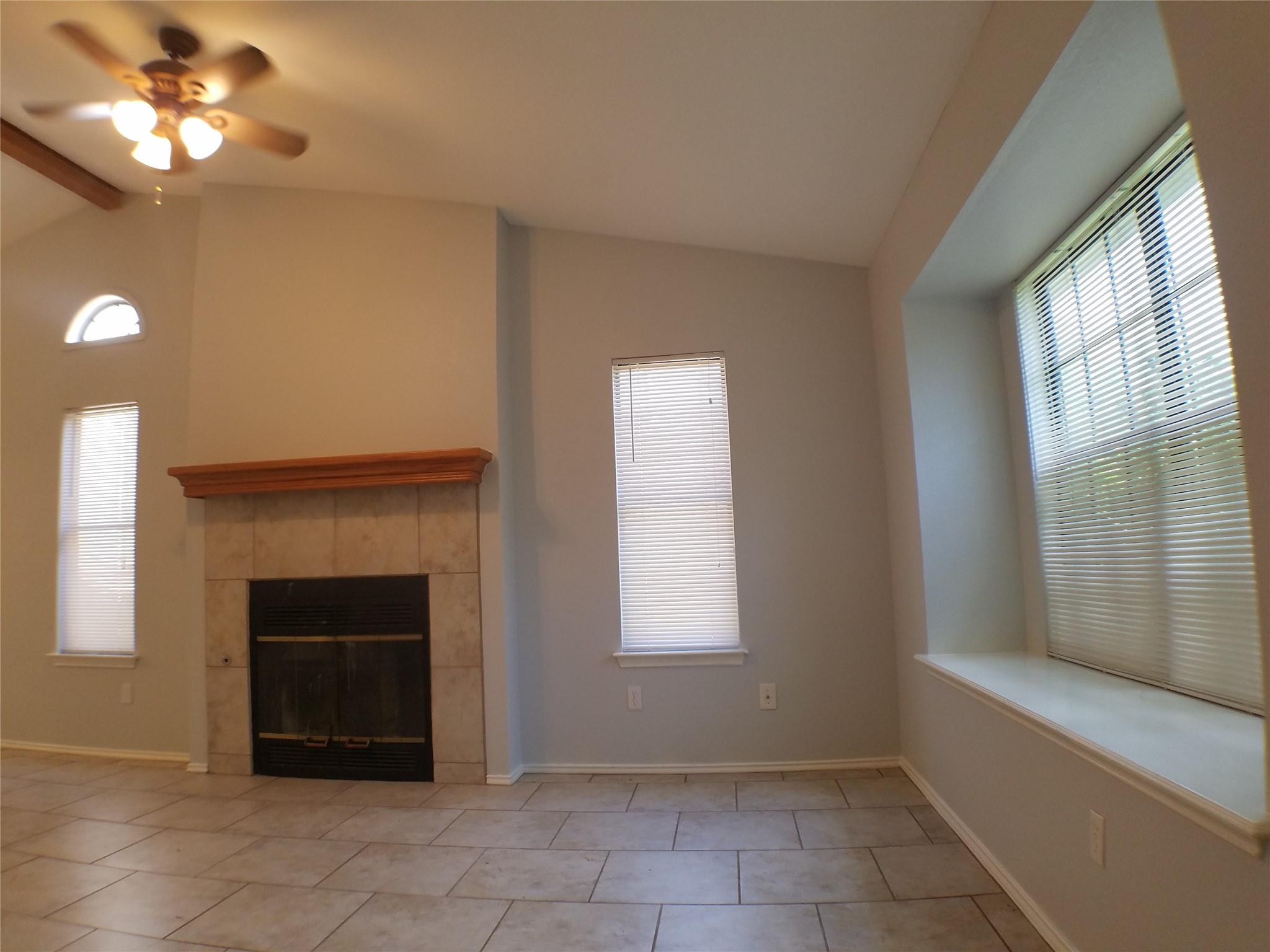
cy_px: 476
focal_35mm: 26
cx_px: 635
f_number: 1.7
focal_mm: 4.2
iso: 80
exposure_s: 1/50
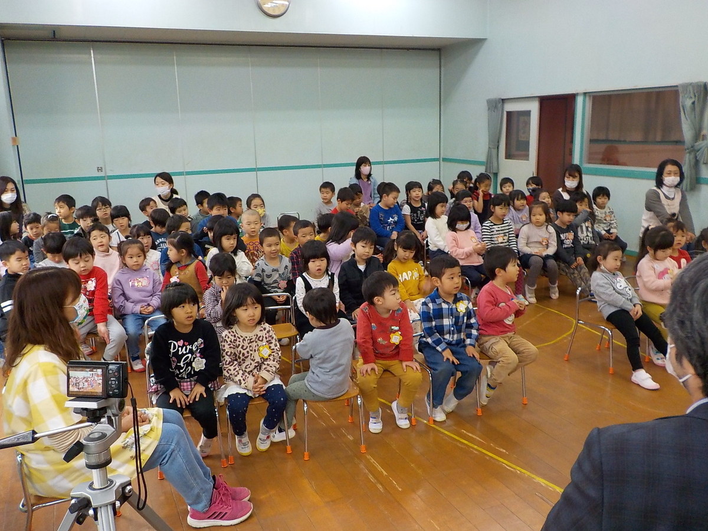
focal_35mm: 30
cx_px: 354
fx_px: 614
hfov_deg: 60.0
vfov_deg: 46.8
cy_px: 266
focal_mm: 4.1
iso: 280
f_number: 3.3
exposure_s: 1/30
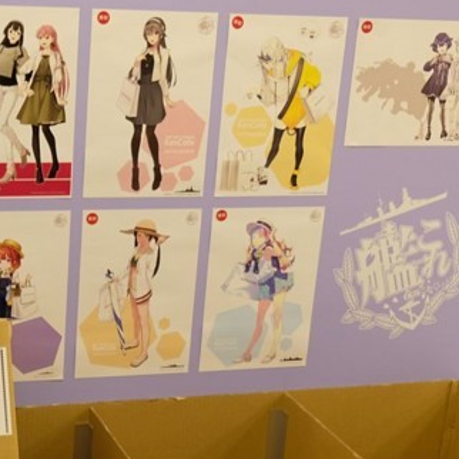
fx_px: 1095
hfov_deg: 23.3
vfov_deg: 23.3
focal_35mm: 73
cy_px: 381
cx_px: 81
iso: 250
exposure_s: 1/60
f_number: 2.8
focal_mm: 18
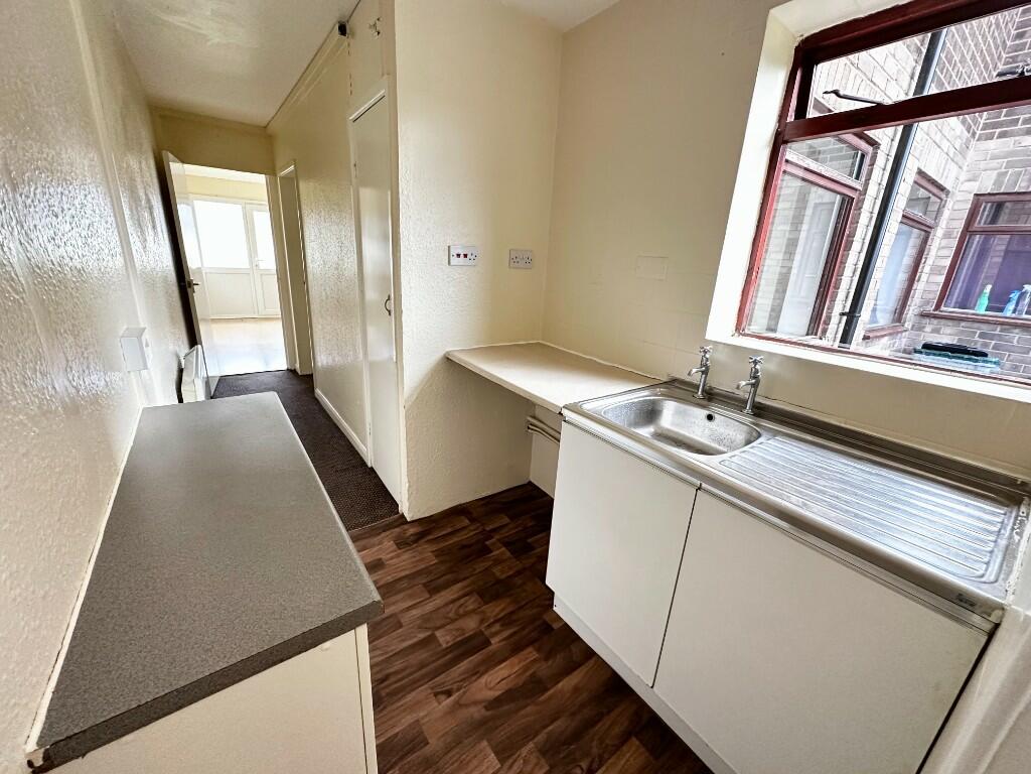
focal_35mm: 14
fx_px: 417
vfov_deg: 85.7
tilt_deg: -17.0
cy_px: 387
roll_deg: -3.3
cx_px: 516
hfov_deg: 102.1
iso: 250
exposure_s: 1/99
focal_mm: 2.22
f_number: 2.2
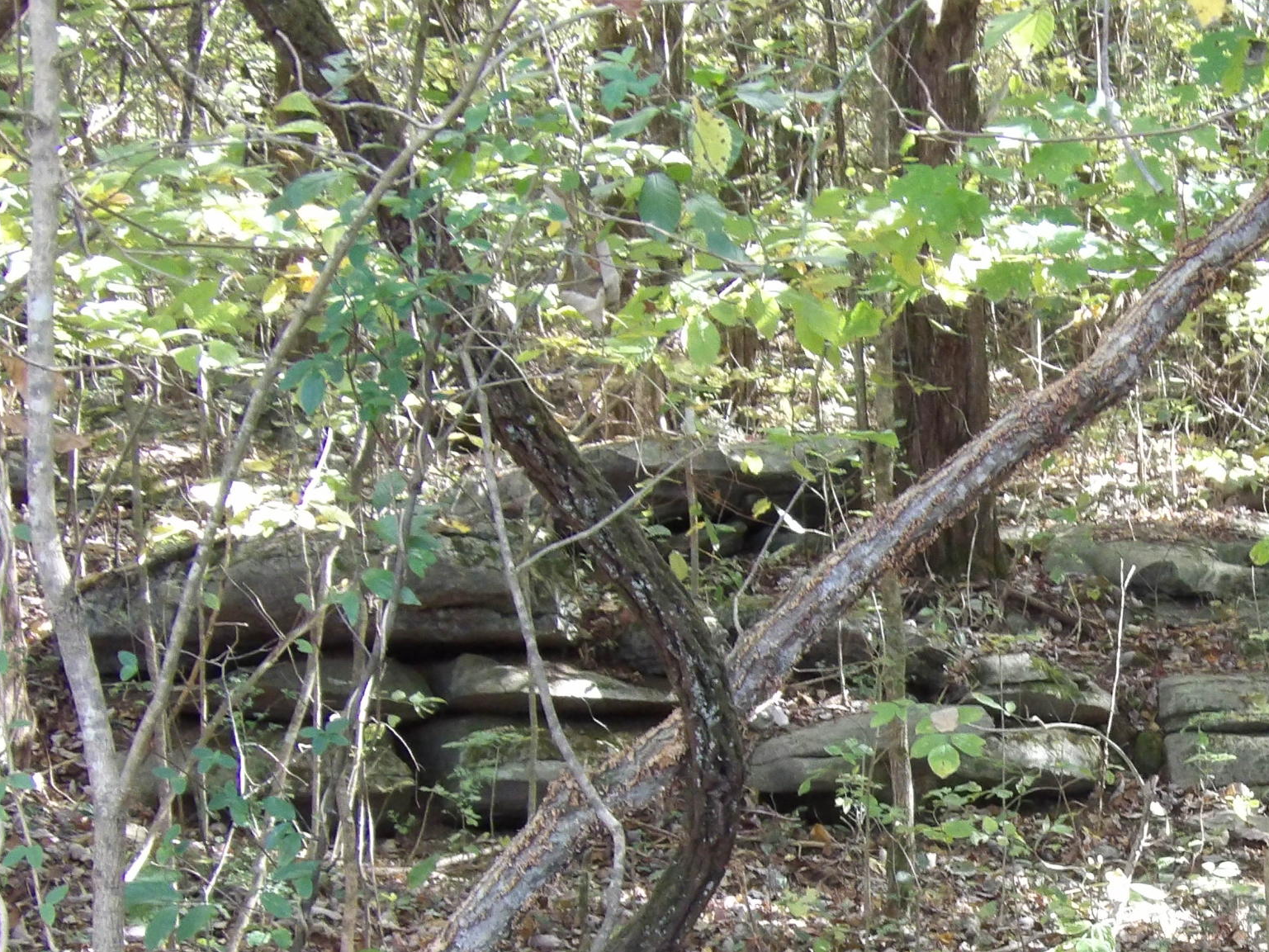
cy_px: 842
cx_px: 1196
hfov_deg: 16.0
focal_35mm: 121
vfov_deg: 12.2
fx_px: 4436
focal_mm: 11.1
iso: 558
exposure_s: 1/60
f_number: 4
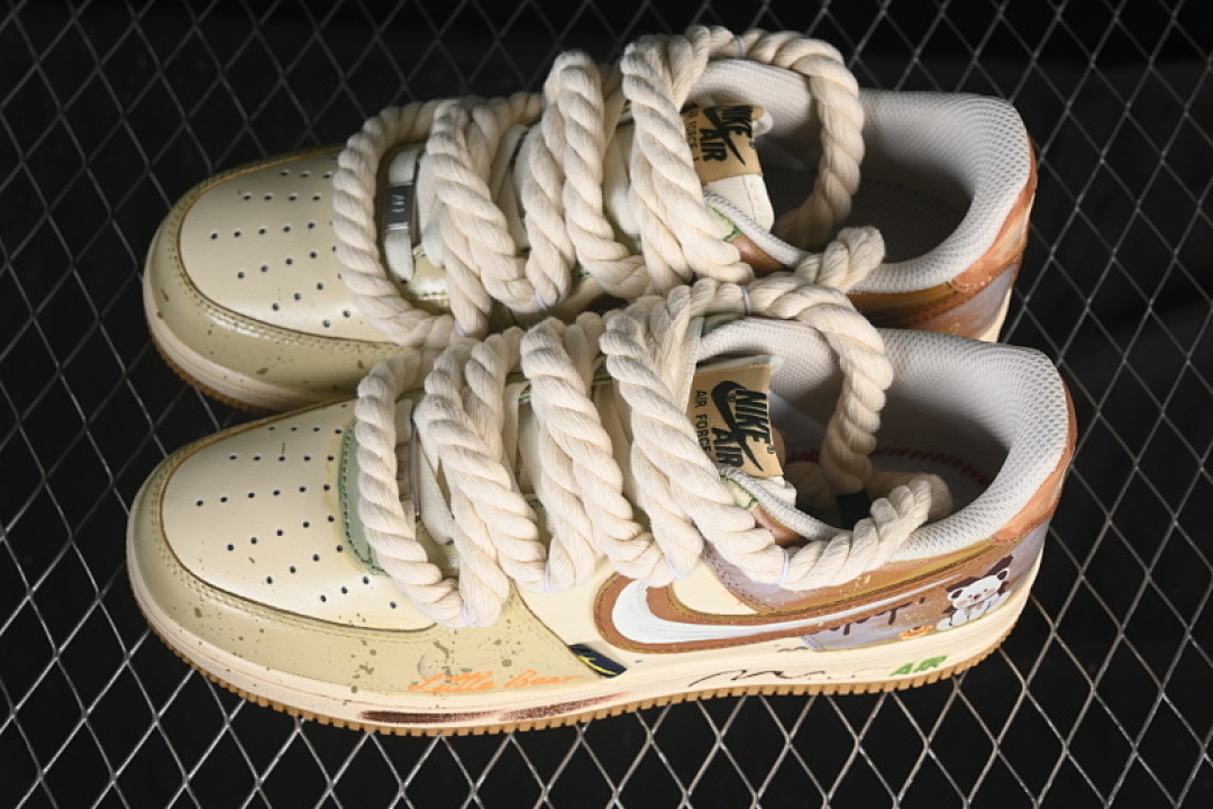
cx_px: 606
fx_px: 2527
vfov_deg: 18.2
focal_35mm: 75
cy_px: 404
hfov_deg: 27.0
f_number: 7.1
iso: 160
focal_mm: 50
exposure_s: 1/80
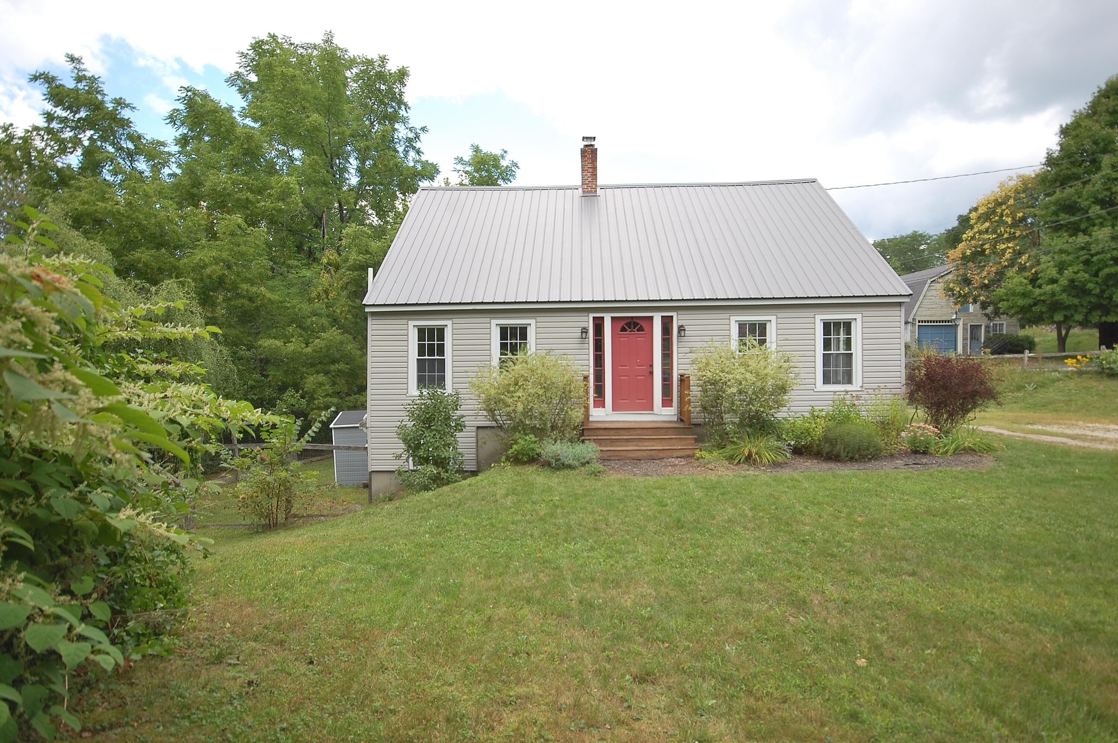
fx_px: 605
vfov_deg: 63.1
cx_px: 559
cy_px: 372
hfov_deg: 85.5
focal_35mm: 20
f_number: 6.3
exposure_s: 1/160
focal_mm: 13
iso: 200
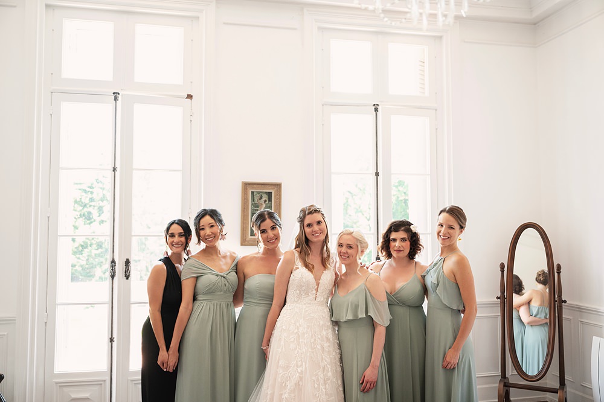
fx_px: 528
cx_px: 302
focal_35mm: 32
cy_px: 201
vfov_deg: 41.7
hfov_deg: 59.5
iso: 2000
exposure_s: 1/250
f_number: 2.8
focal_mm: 31.5
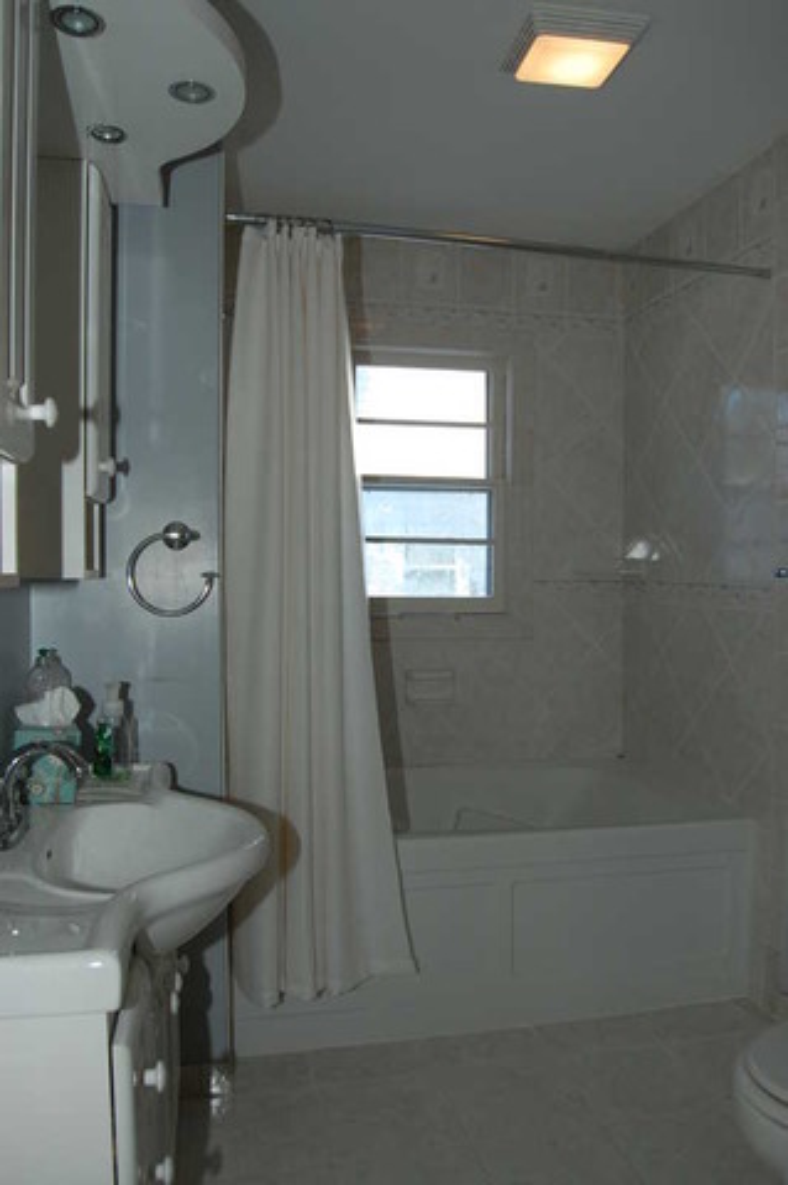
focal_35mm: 27
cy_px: 592
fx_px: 888
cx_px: 394
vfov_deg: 67.4
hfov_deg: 47.8
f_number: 7.1
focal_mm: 18
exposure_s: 1/200
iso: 400
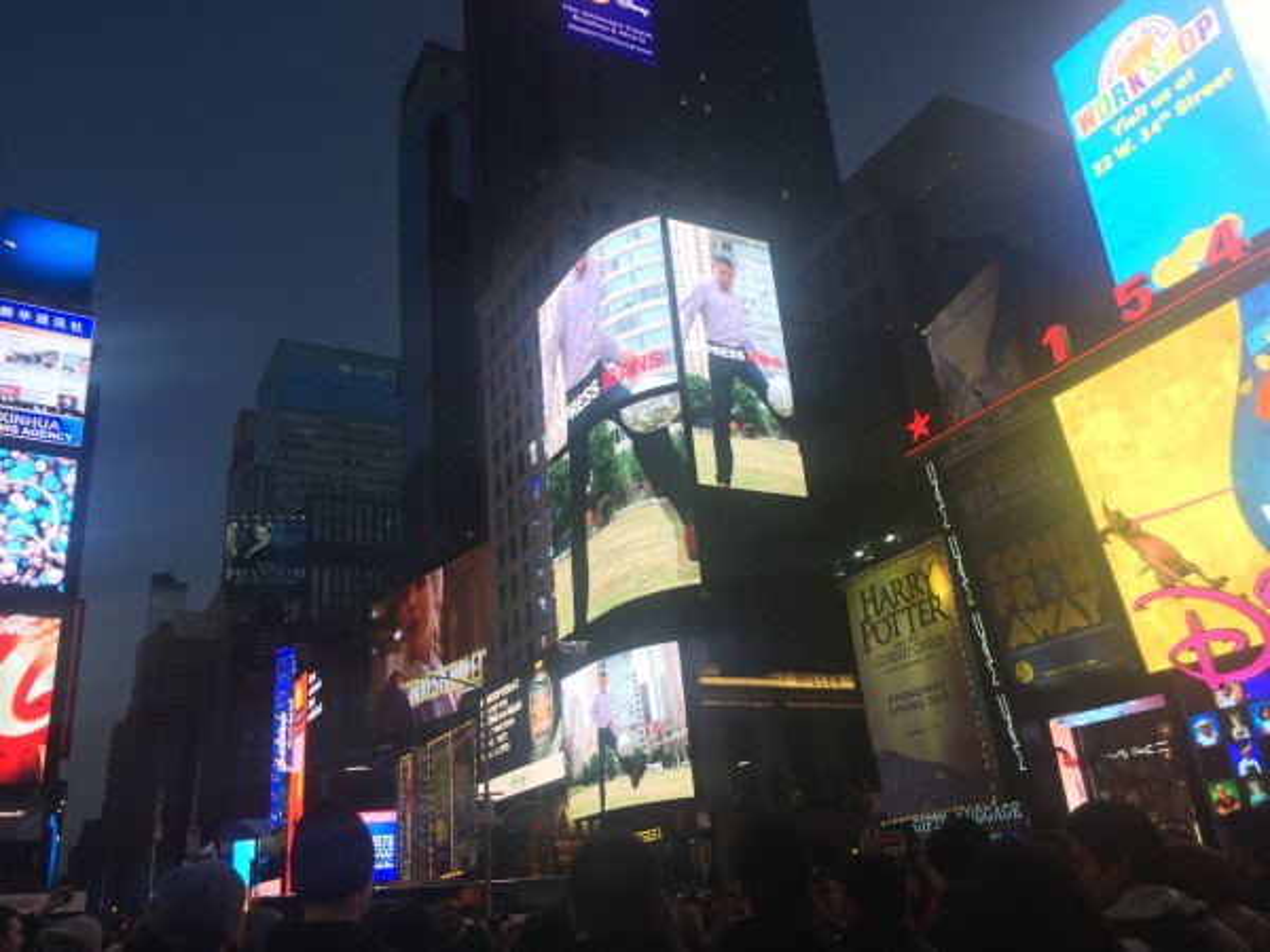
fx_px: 1064
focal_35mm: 29
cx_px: 635
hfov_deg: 61.7
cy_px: 476
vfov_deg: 48.2
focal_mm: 4.15
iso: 32
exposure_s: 1/120
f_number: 2.2
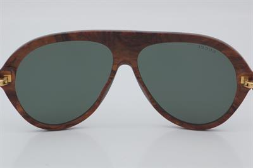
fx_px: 579
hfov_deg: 24.6
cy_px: 84
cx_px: 126
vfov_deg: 16.5
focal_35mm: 82
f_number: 32
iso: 100
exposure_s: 1/4
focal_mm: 55
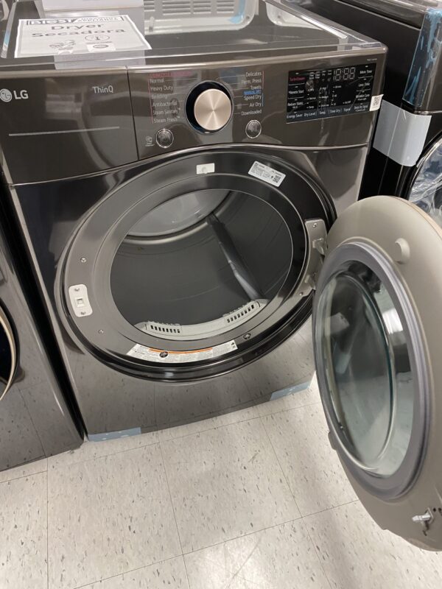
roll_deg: -2.1
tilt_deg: -39.5
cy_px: 294
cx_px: 221
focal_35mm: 26
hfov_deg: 53.1
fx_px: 443
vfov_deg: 67.3
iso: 320
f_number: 1.8
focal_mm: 4.25
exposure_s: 1/60
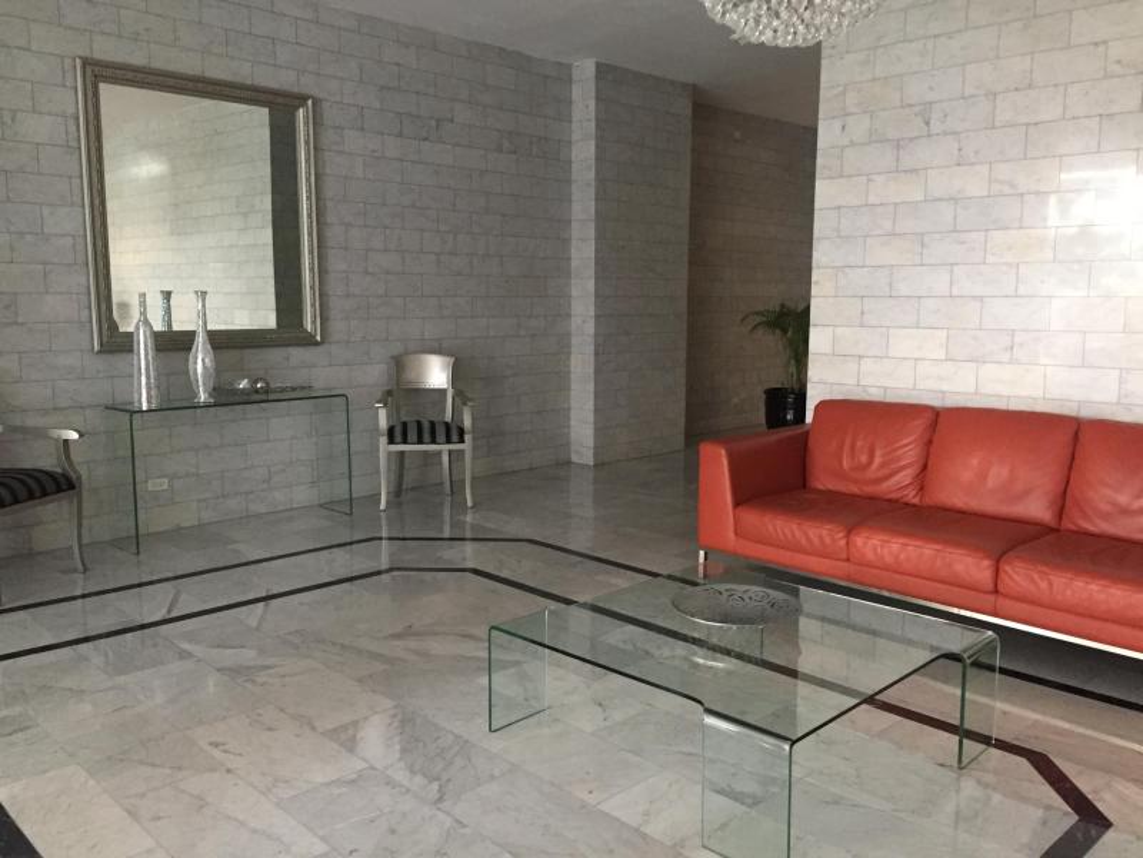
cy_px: 429
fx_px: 958
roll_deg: +0.0
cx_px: 572
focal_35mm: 29
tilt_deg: -8.9
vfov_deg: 48.2
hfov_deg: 61.7
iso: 250
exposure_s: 1/30
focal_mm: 4.15
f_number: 2.2
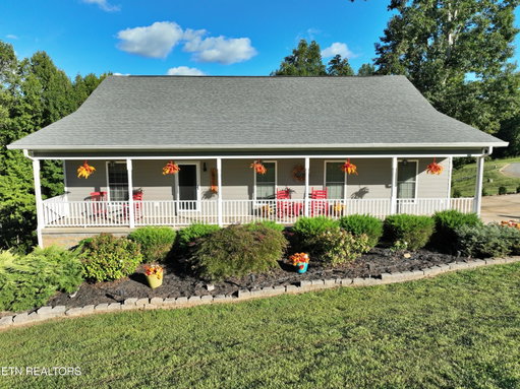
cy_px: 194
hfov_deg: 71.6
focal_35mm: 24
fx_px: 360
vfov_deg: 56.8
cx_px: 260
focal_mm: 12.29
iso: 200
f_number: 2.8
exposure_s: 1/2000
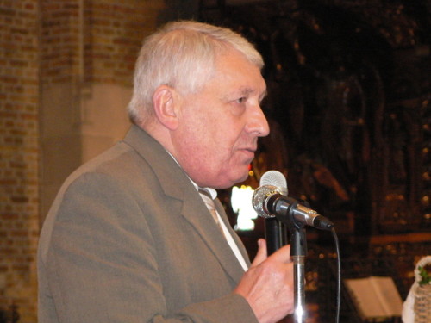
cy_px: 162
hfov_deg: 11.6
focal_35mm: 171
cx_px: 216
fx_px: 2129
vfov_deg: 8.7
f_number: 3.3
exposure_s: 1/30
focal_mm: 28.6
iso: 400
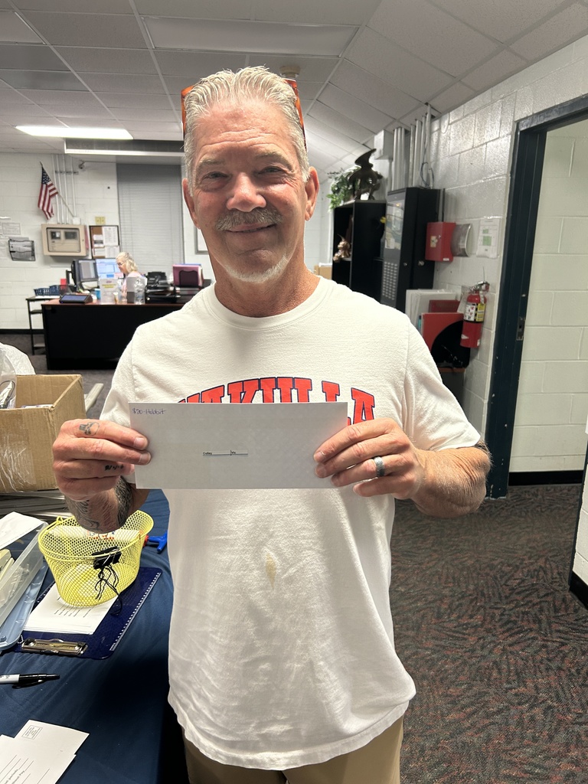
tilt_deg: -16.4
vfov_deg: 67.3
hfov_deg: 53.1
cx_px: 294
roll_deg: -1.2
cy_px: 392
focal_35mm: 26
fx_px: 589
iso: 160
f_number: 1.5
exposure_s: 1/60
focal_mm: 5.7
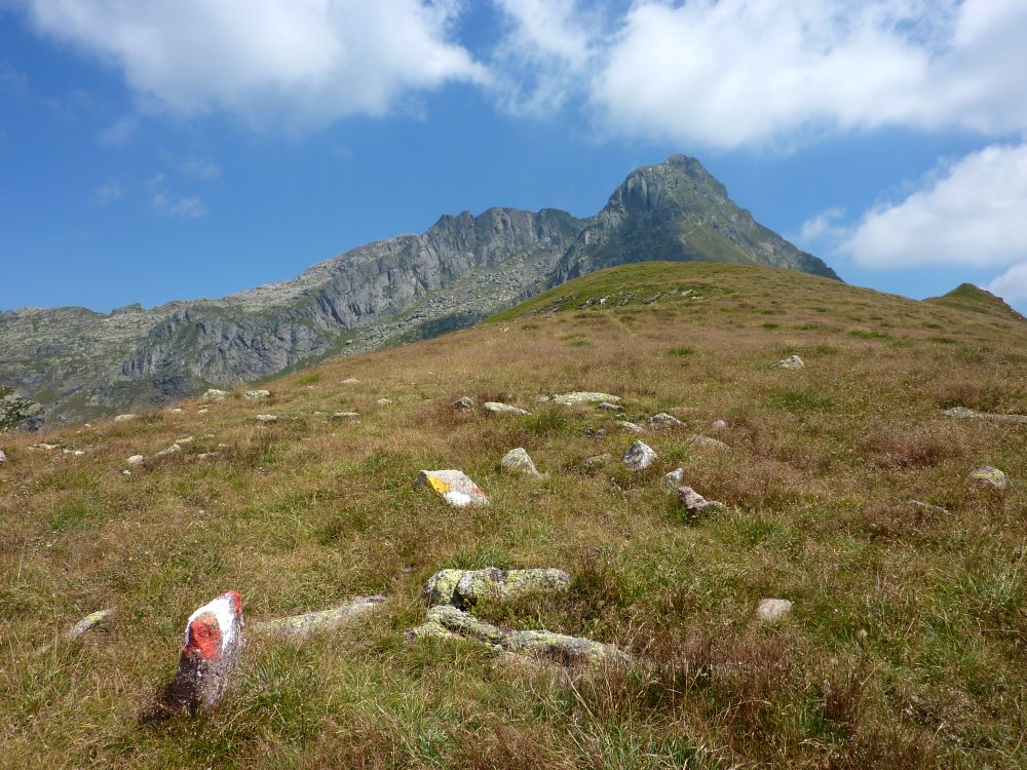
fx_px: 742
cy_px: 385
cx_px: 514
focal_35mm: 25
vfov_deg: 54.9
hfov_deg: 69.4
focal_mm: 4.1
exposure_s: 1/500
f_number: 5
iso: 80
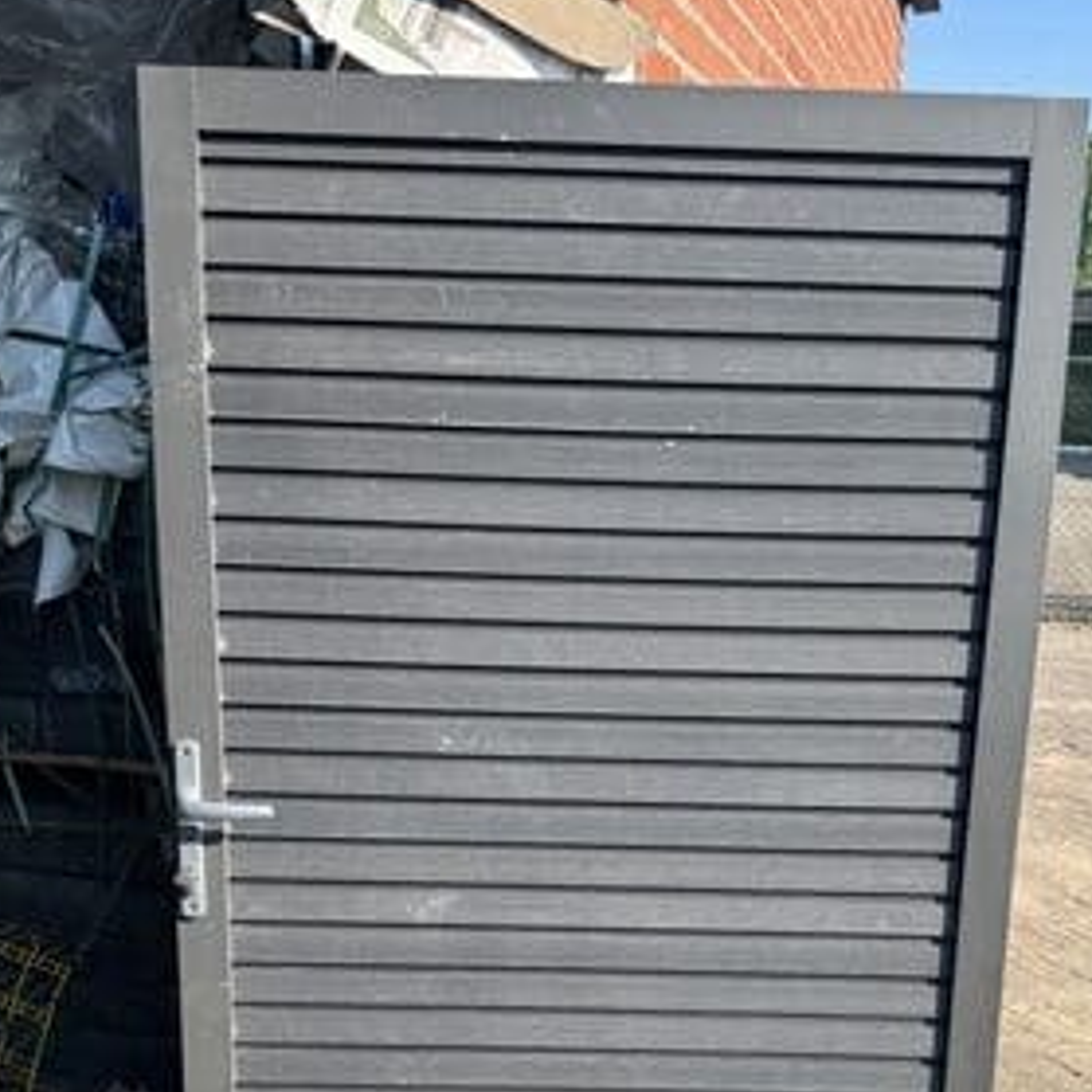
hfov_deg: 43.8
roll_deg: +0.2
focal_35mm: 38
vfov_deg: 42.1
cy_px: 857
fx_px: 1356
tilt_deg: -18.6
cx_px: 609
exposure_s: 1/1560
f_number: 1.78
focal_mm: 6.76
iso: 80
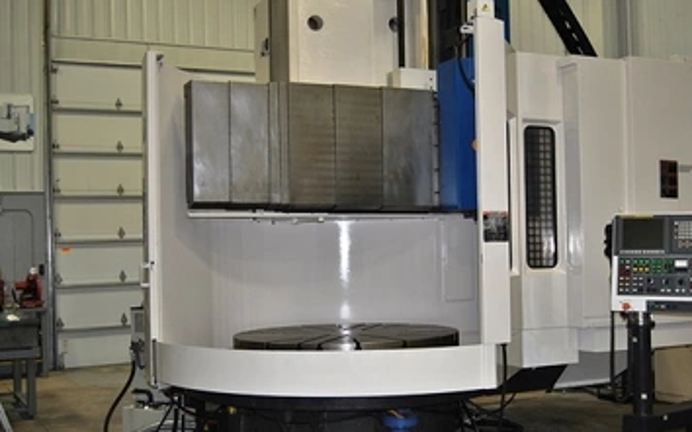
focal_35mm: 45
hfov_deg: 44.3
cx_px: 373
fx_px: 848
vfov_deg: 28.5
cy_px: 244
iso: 200
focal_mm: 26
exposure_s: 1/60
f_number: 4
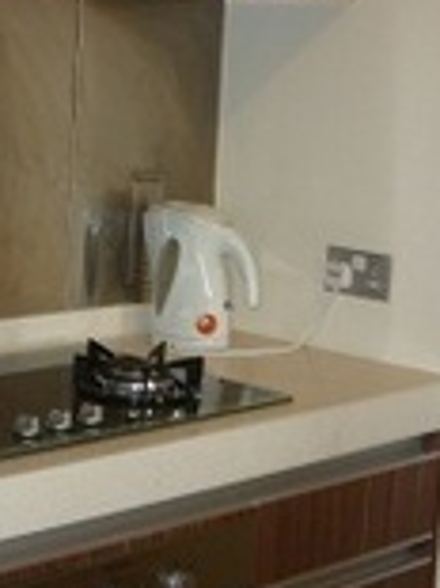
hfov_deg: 17.1
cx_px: 49
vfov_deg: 23.0
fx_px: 1443
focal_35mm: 85
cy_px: 281
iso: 100
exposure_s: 1/30
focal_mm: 5.5
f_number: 2.8
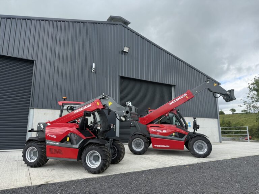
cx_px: 130
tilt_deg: +10.3
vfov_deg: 56.8
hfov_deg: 71.6
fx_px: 180
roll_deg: +0.1
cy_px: 97
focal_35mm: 24
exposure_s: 1/1855
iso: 100
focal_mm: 6.76
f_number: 1.78
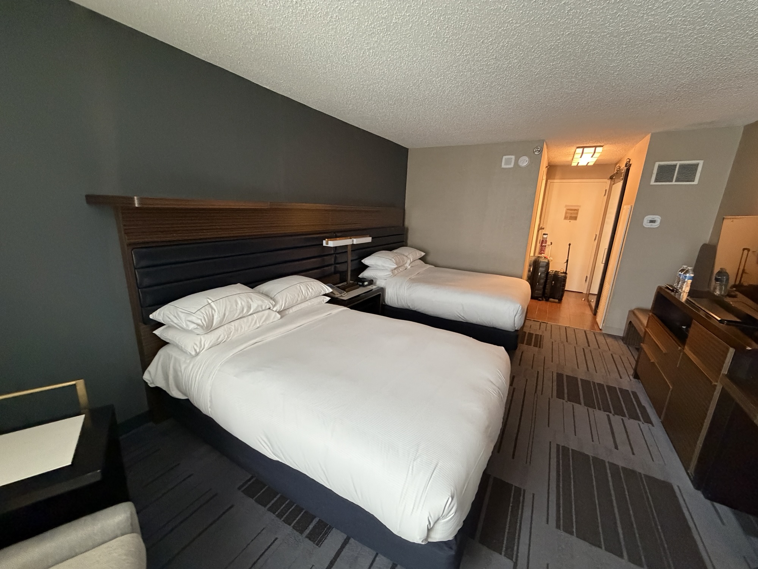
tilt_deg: -13.6
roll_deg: +0.2
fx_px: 307
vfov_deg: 85.7
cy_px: 284
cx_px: 379
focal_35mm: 14
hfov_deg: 102.1
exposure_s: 1/60
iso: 640
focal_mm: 2.22
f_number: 2.2
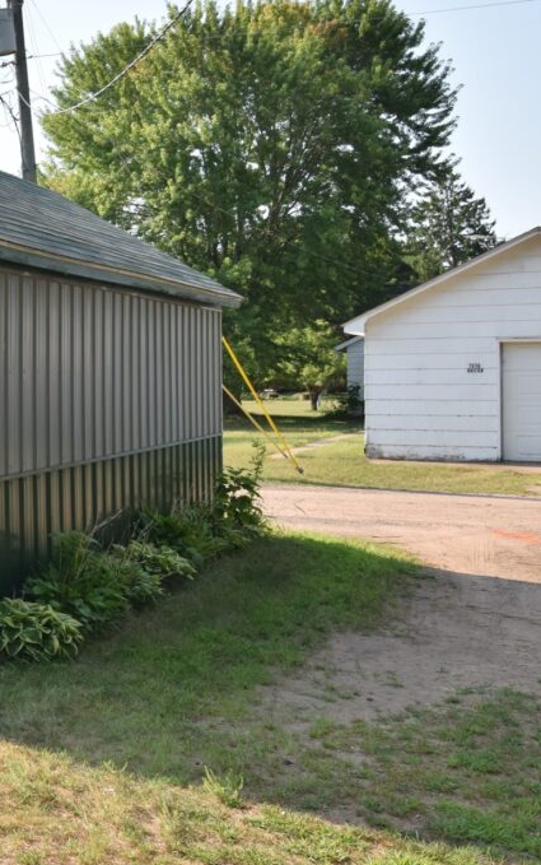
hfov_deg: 24.0
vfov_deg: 43.5
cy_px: 386
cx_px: -195
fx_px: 1082
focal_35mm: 46
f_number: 14
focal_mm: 17
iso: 320
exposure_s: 1/200
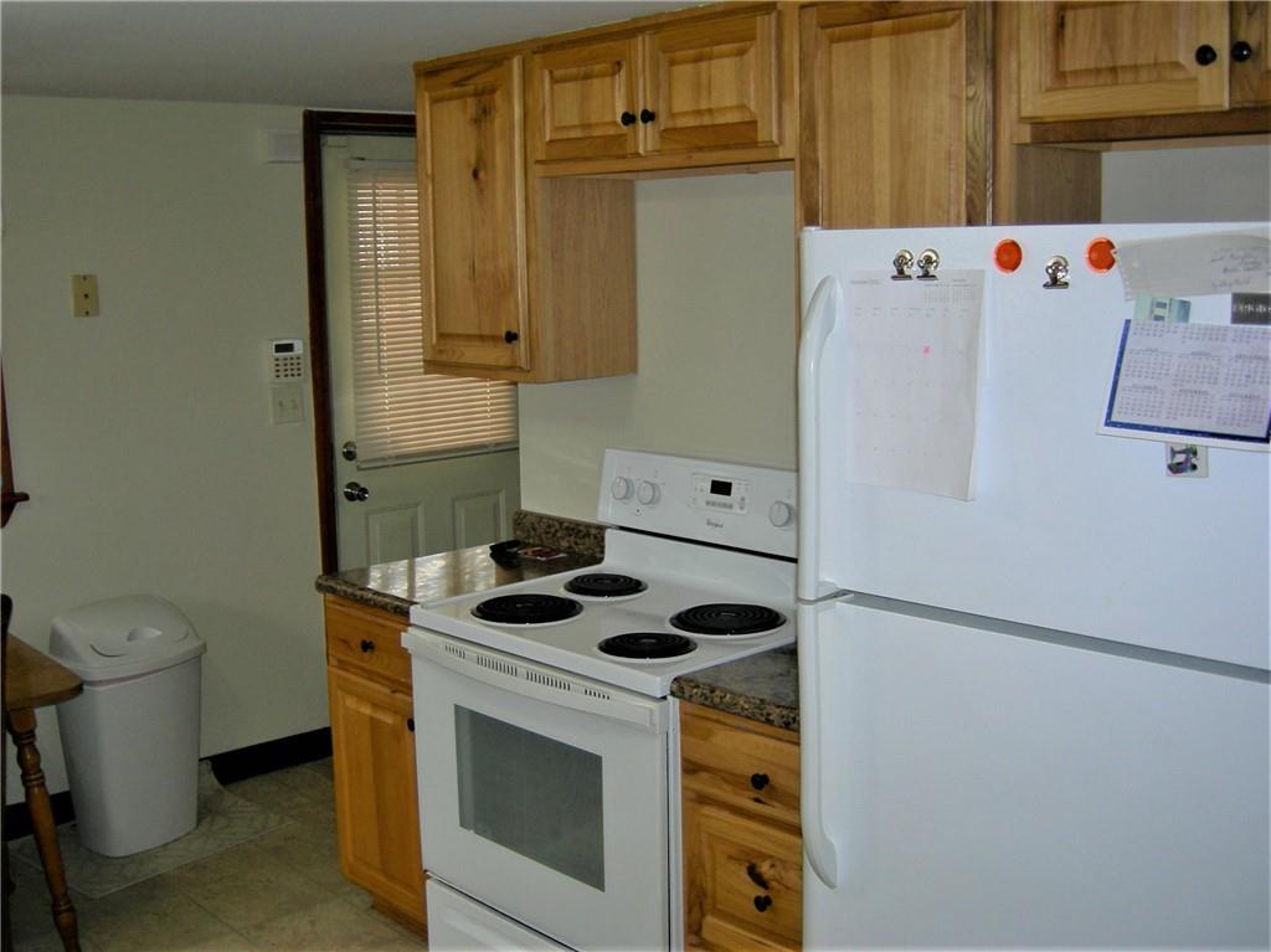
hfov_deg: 51.4
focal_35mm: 36
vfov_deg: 39.6
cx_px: 636
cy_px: 476
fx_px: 1321
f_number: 2.7
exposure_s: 1/60.1
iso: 64
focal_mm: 7.5
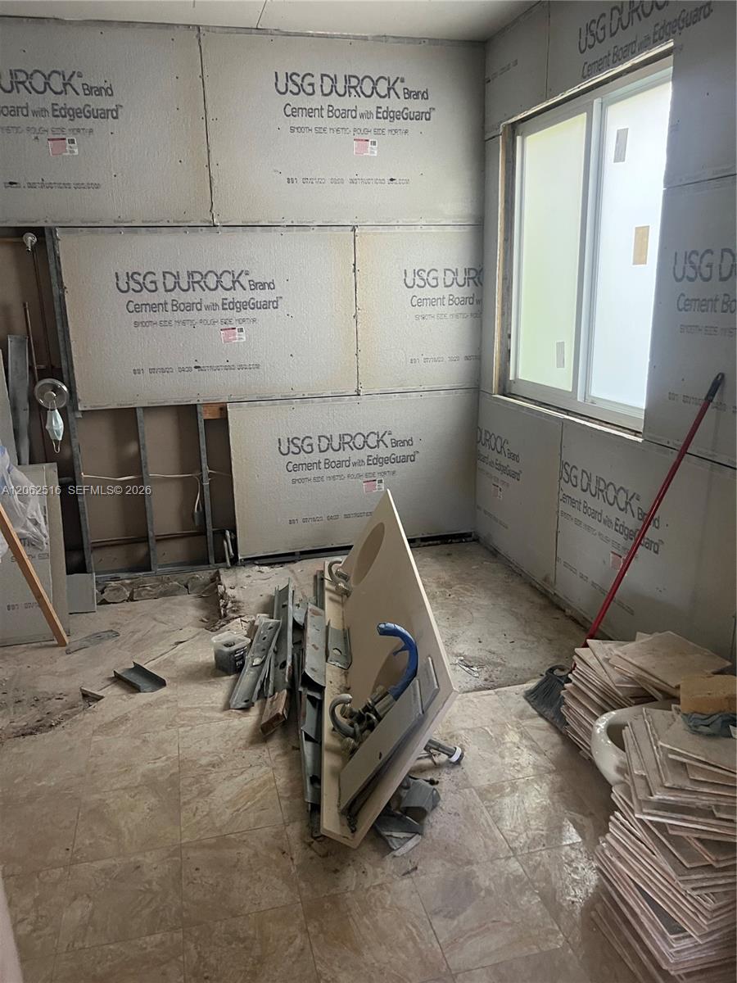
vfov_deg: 67.3
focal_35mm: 26
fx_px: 738
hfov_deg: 53.1
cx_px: 368
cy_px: 492
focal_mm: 5.7
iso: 500
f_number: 1.5
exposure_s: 1/49
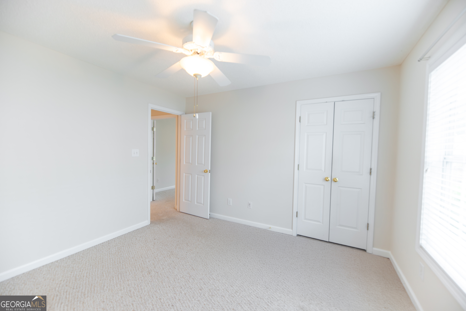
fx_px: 181
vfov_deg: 81.2
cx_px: 233
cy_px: 156
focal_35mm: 14
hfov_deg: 104.2
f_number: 2.8
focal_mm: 14
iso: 280
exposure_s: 1/100
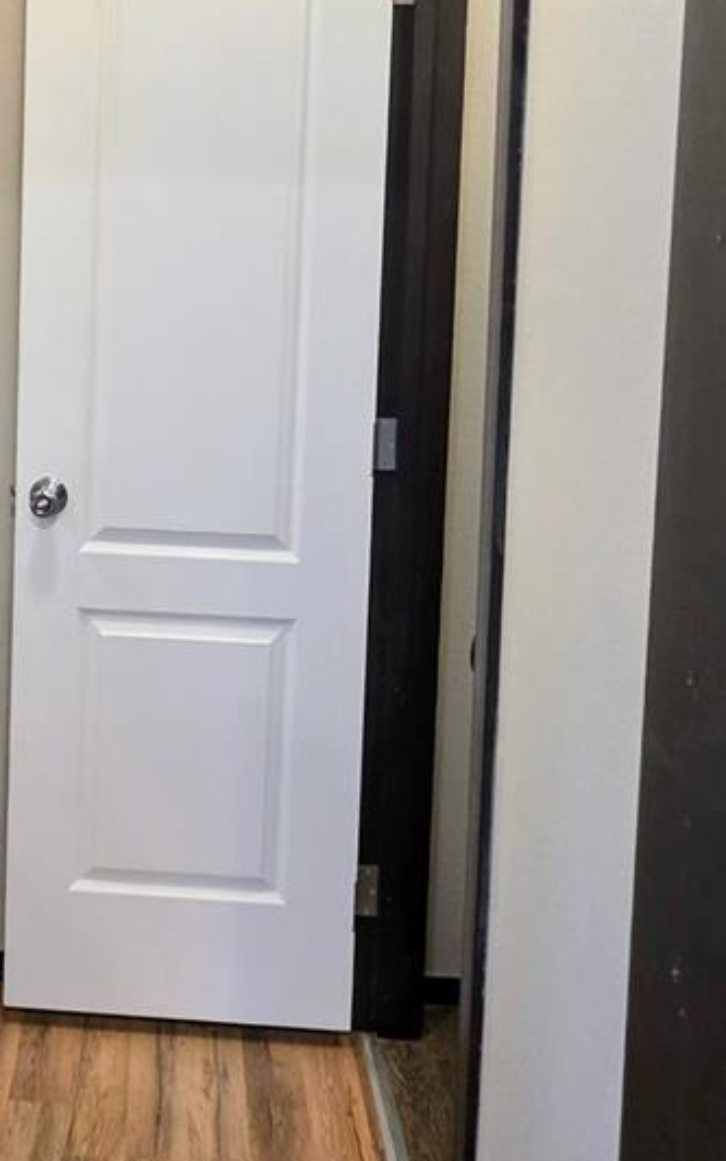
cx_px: 137
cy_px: 270
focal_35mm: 31
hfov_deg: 38.9
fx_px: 982
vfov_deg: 57.6
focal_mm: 2.2
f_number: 1.9
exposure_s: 1/60
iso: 250
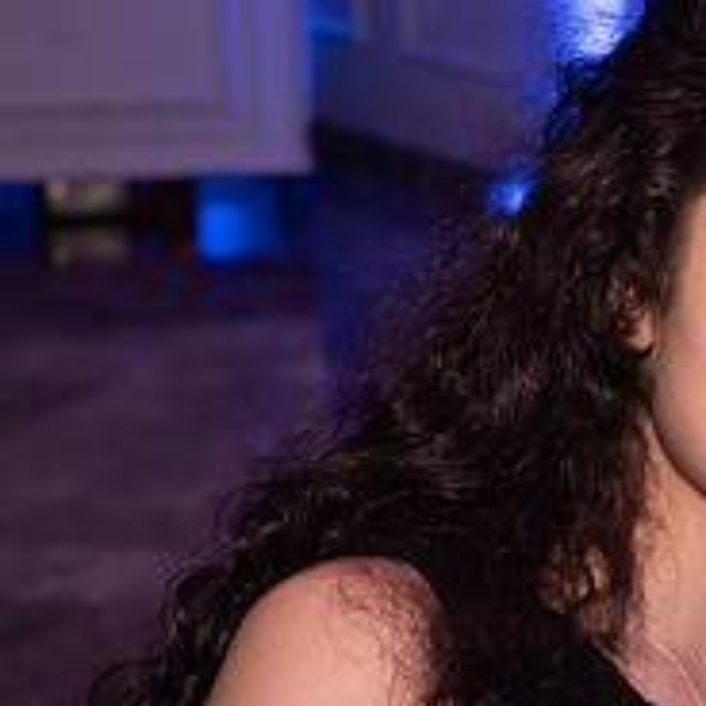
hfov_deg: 12.0
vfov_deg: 12.5
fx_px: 3207
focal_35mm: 139
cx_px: 1021
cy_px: 528
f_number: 3.2
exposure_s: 1/80
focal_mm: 25
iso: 640
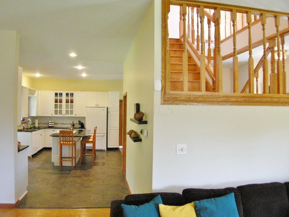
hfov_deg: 46.8
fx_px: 334
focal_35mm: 40
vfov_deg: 36.0
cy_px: 108
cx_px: 144
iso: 400
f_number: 2.9
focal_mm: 8.5
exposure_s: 1/46.8
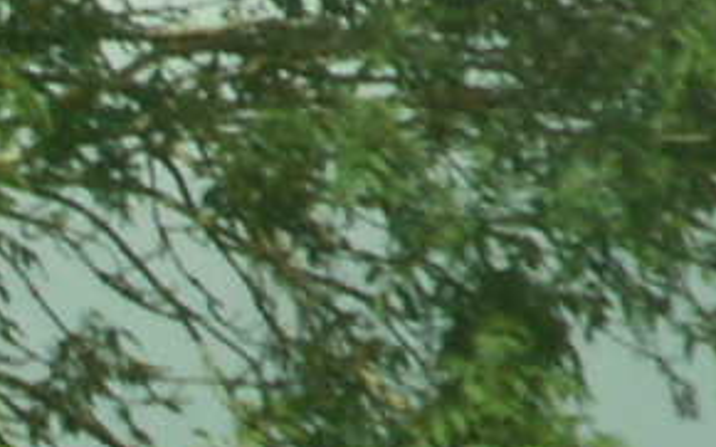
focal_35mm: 1152
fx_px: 22471
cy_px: 1689
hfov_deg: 1.8
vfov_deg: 1.1
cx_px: -1630
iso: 50
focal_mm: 25.26
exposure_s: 1/125
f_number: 8
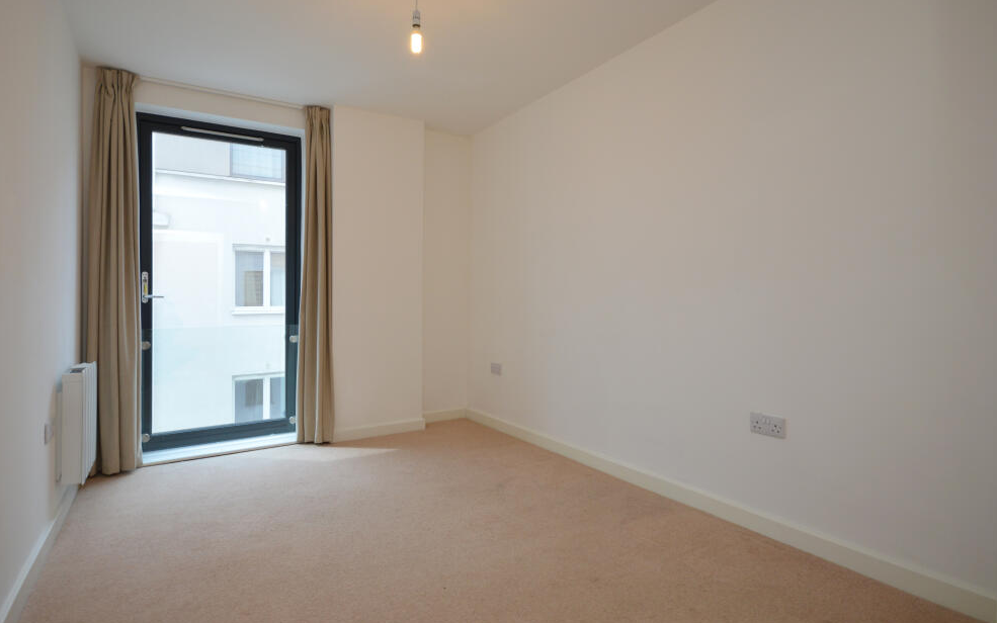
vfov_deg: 64.2
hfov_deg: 90.2
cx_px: 483
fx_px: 496
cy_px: 293
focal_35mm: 18
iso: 200
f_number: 5.6
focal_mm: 11.5
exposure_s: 1/40
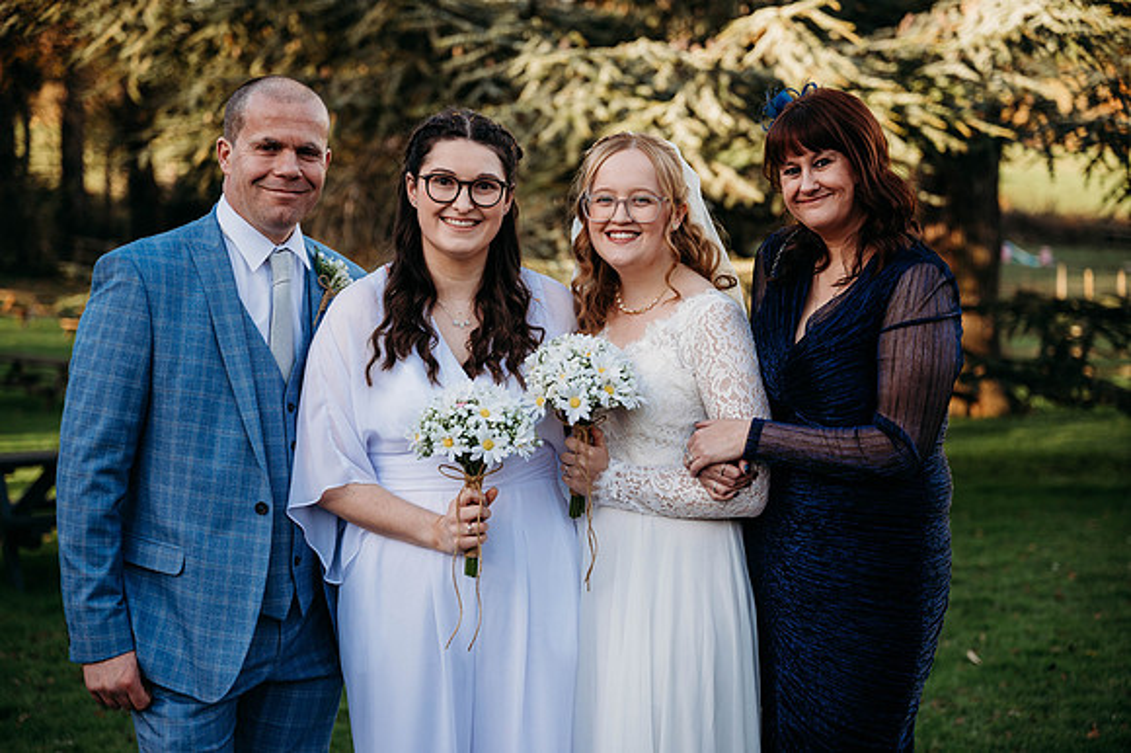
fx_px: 2198
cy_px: 376
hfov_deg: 28.9
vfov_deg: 19.4
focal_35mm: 70
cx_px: 566
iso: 100
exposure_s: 1/500
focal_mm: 70
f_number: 2.8
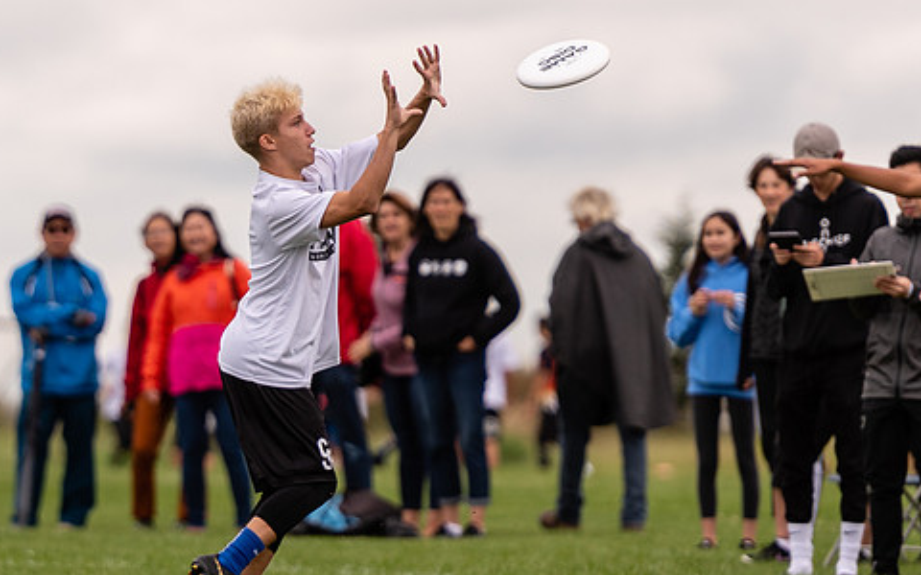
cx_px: 320
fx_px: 16139
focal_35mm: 643
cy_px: 350
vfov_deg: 2.0
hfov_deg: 3.3
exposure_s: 1/1000
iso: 100
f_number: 2.8
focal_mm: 200
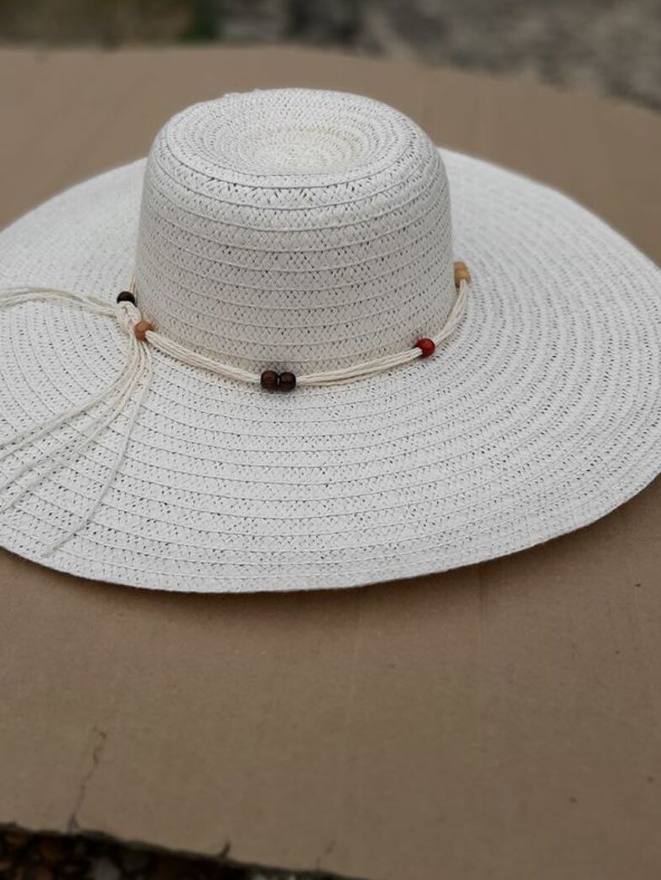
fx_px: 840
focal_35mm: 33
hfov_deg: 42.9
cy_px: 342
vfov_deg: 54.8
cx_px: 293
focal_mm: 3.93
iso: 40
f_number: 1.7
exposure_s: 1/1916
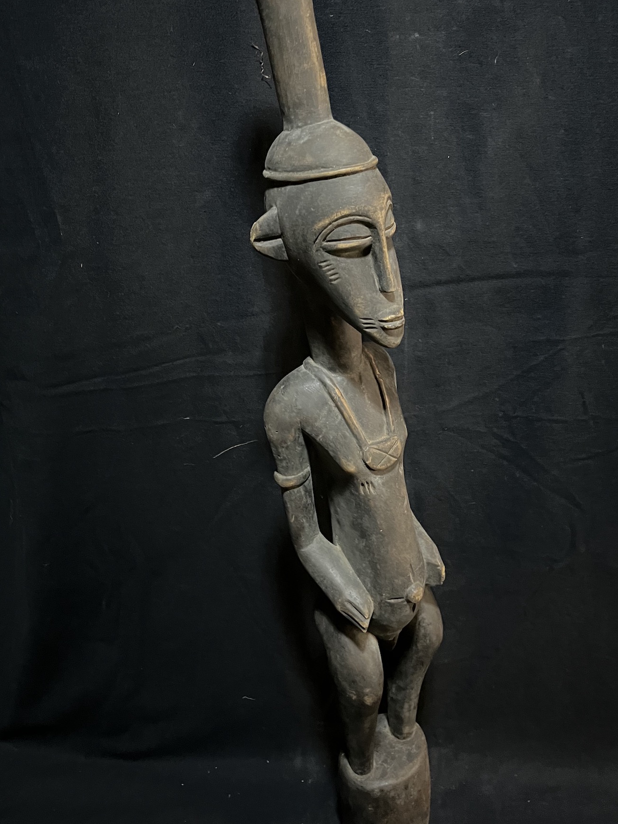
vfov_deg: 55.2
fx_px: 785
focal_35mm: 33
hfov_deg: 42.6
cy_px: 358
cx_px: 384
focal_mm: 5.1
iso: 1000
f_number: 1.6
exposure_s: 1/17
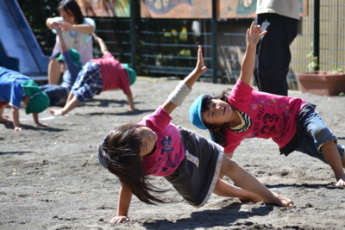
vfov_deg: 9.0
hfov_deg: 13.4
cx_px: 172
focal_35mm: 153
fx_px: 1467
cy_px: 115
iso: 100
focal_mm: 102
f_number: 6.3
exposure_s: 1/160
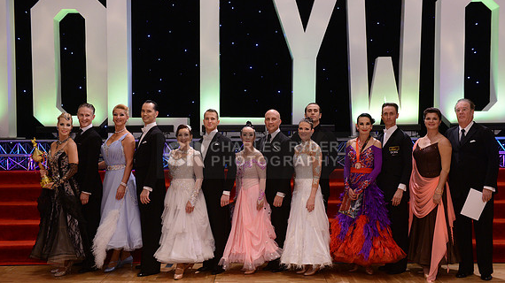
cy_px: 155
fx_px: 642
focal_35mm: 48
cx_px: 253
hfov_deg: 42.9
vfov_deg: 24.9
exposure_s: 1/250
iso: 1600
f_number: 4
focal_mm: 45
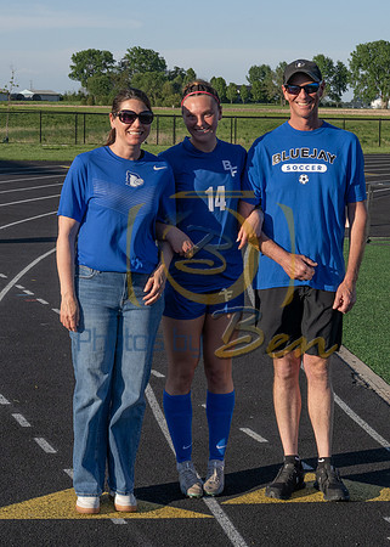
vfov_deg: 22.9
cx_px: 211
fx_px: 1340
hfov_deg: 16.6
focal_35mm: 86
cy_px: 159
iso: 160
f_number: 11
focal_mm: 38
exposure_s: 1/250
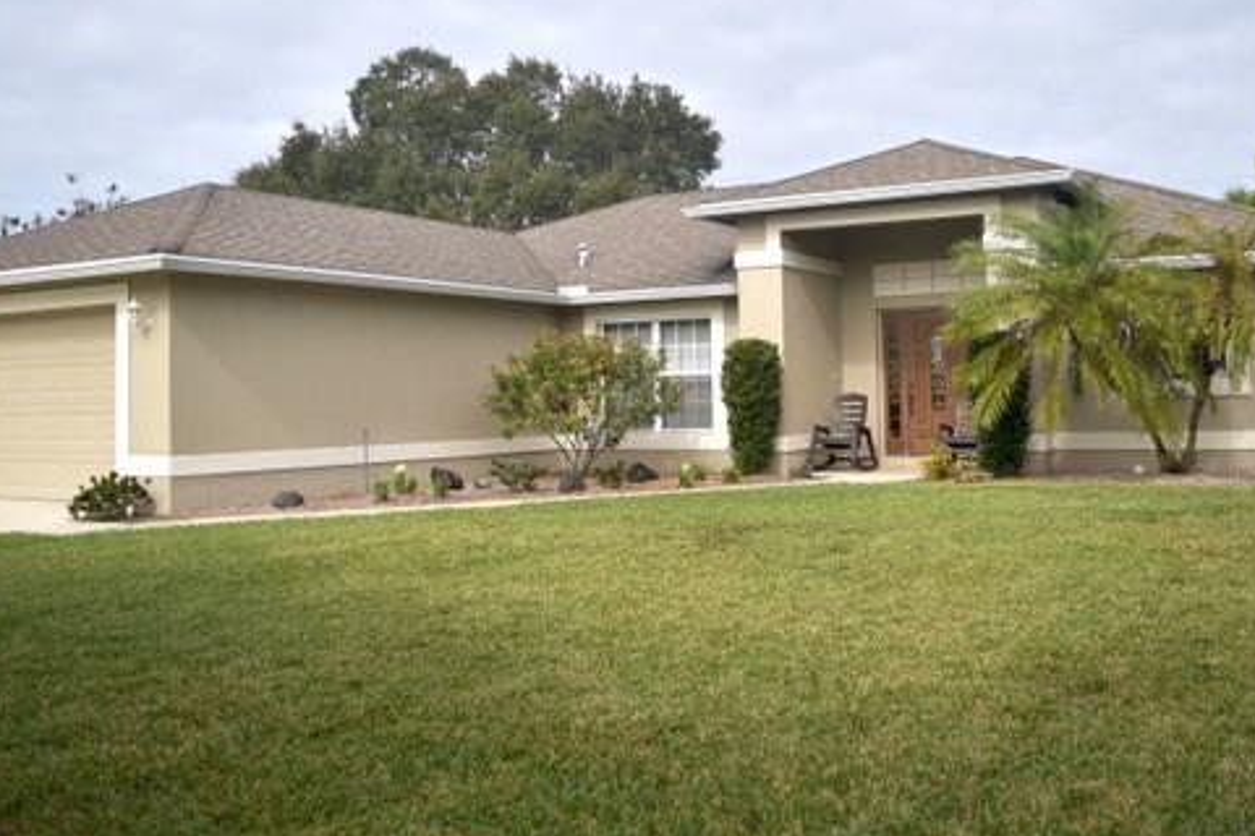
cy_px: 333
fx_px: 1255
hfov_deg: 53.1
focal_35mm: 36
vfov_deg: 36.7
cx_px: 680
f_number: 3.5
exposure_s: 1/2500
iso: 200
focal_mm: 18
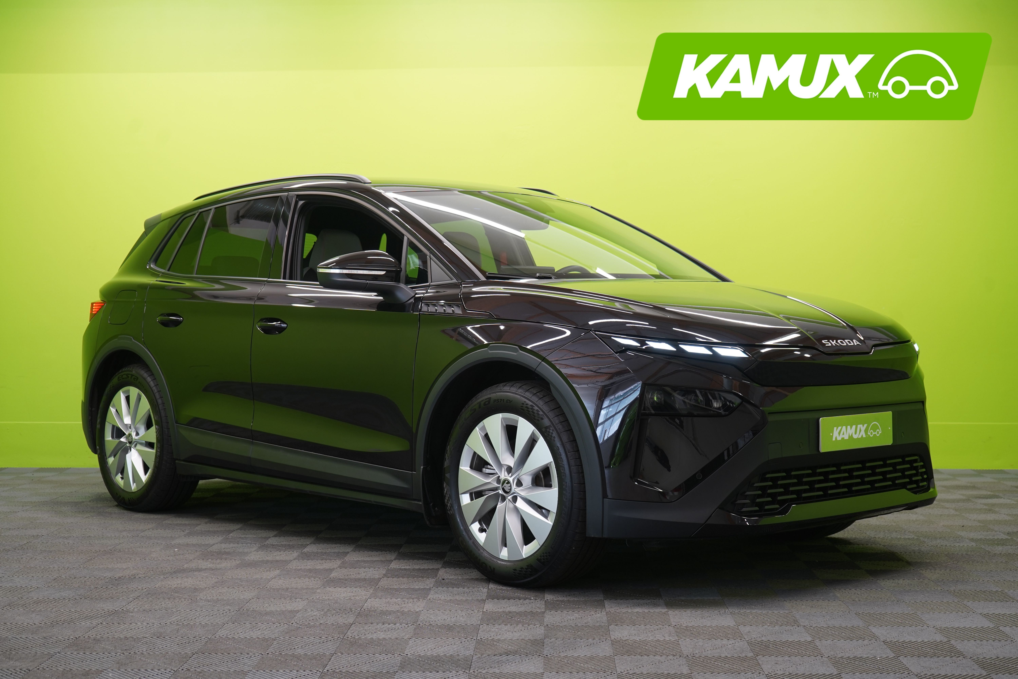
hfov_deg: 40.3
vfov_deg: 27.5
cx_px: 509
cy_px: 340
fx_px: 1386
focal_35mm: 49
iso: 400
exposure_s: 1/25
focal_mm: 49
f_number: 5.6
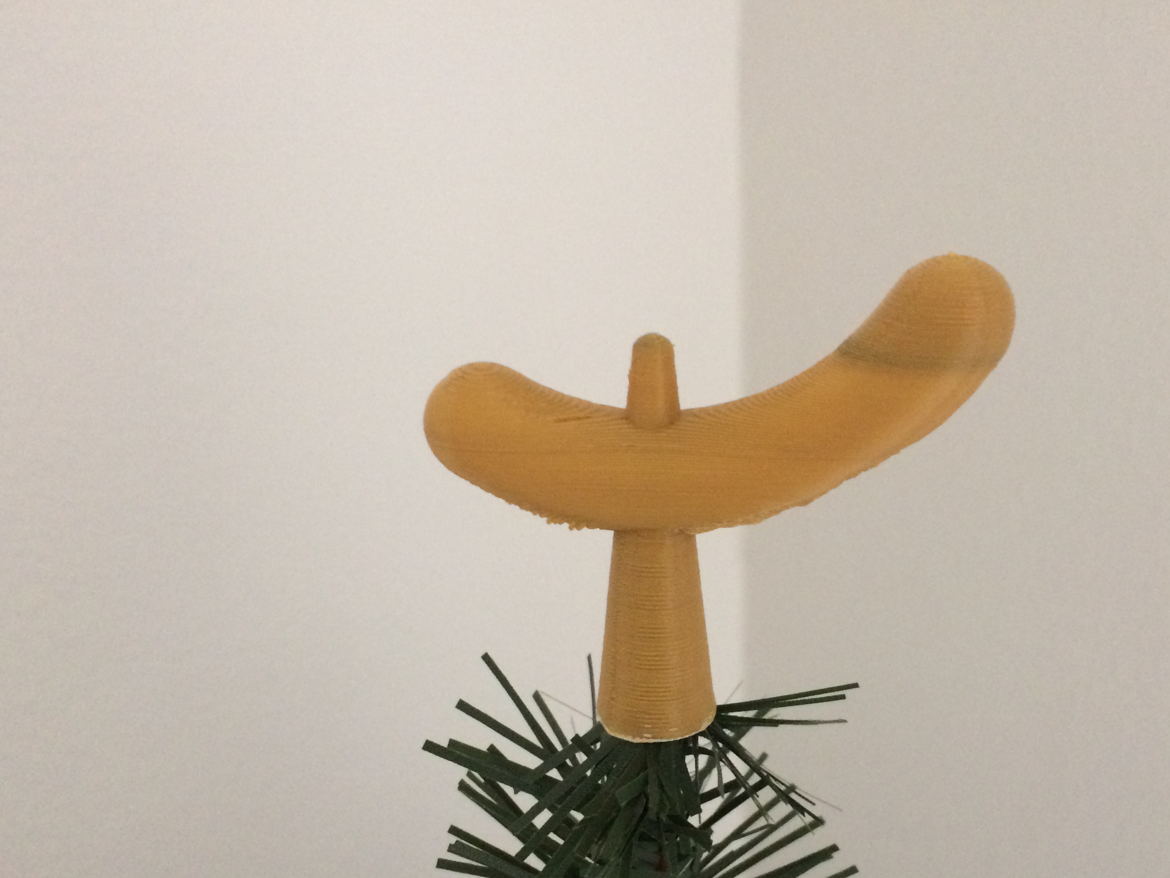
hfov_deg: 50.0
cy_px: 554
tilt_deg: -21.8
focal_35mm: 37
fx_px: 1251
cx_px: 671
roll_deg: +0.4
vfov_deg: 38.4
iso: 250
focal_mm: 4.15
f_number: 2.2
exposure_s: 1/30
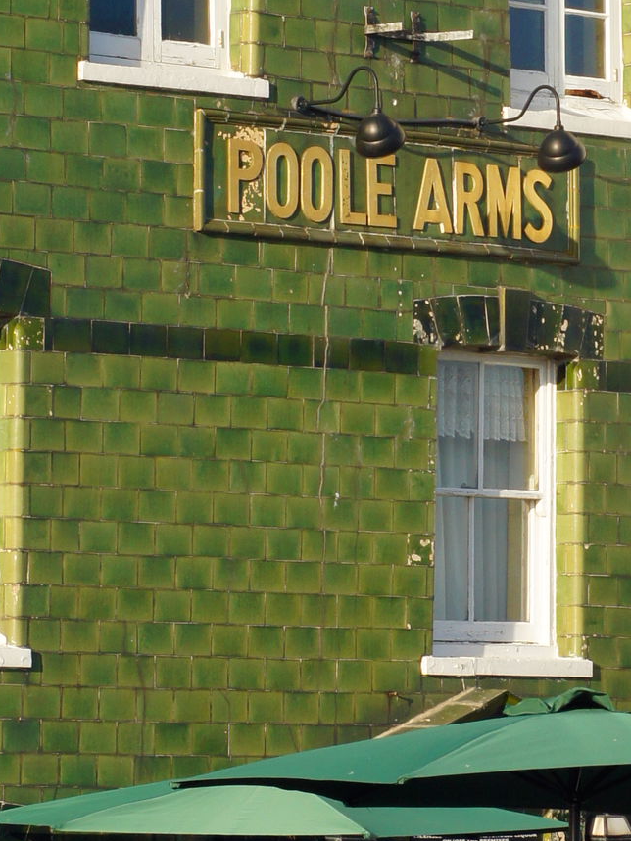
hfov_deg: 6.1
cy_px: 71
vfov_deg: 8.2
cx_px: 381
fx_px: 5883
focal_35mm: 242
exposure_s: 1/200
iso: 200
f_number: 11
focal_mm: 50
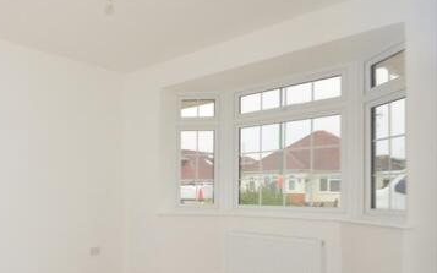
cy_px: 180
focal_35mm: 28
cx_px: 38
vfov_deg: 43.9
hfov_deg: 56.6
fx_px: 333
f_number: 6.3
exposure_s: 1/160
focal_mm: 10
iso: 640
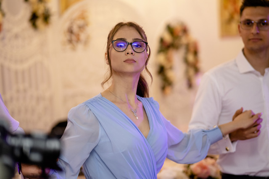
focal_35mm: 128
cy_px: 90
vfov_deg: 10.7
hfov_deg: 16.0
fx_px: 957
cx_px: 134
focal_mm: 85
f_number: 1.8
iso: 800
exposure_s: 1/250
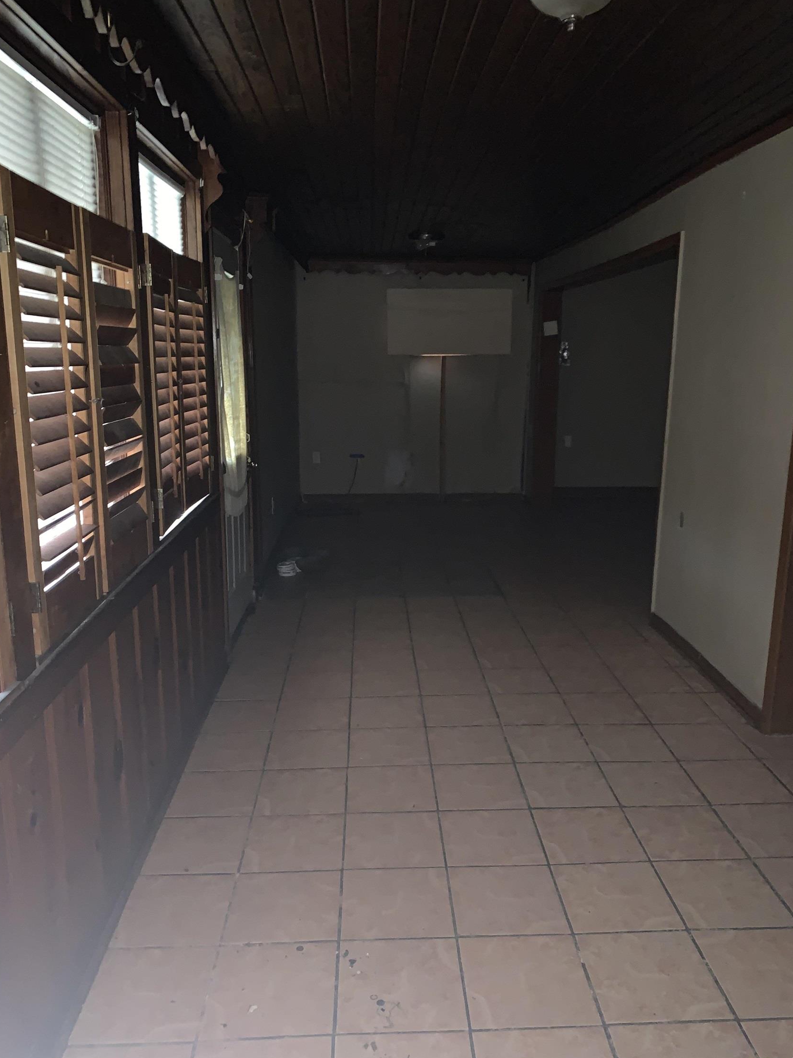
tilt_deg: -12.3
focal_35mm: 27
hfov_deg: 51.3
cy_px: 538
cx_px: 406
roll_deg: -0.3
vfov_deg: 65.3
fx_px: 825
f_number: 1.8
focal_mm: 4.25
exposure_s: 1/4
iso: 400
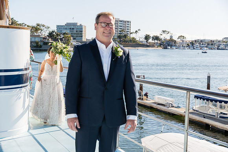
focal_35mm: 58
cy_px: 76
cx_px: 114
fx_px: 367
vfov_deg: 23.4
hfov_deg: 34.5
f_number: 4.5
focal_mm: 57.9
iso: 320
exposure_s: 1/2500
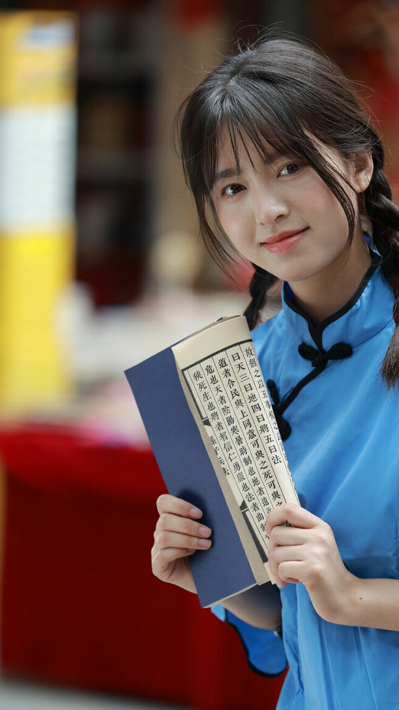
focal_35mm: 231
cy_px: 424
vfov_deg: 9.3
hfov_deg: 5.3
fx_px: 4344
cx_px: 319
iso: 125
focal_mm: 163
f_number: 2.8
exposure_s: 1/100
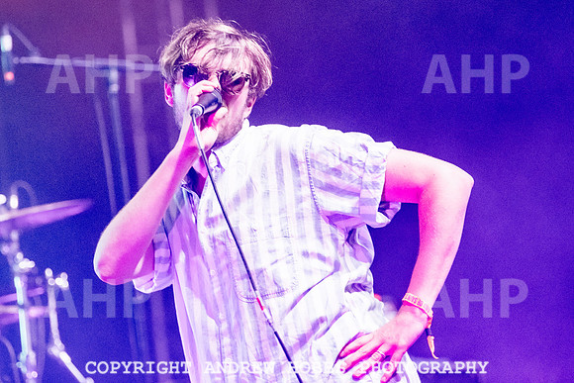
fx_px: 2734
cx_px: 244
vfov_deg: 8.0
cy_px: 133
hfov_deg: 12.0
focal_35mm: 171
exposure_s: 1/400
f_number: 2.8
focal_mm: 130
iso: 5000
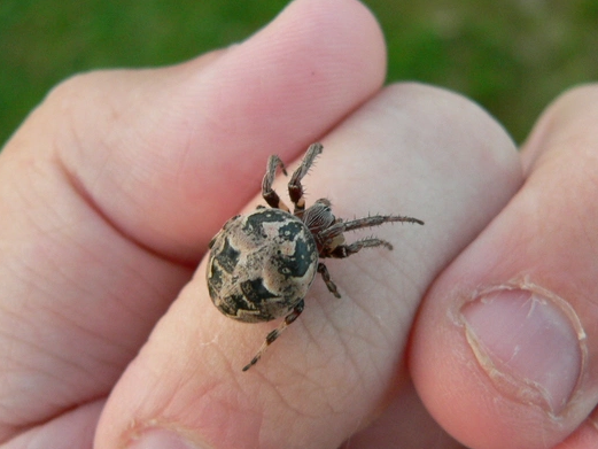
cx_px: 287
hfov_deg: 35.5
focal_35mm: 54
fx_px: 933
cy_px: 243
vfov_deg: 27.0
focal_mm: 7.3
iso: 200
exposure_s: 1/50
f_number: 2.8
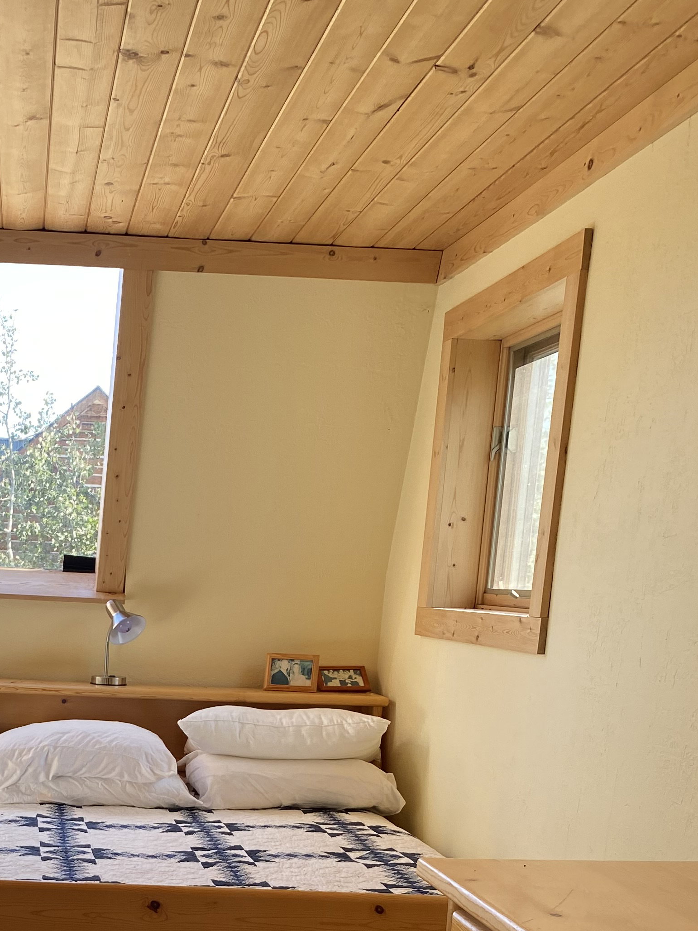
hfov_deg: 27.2
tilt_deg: -11.4
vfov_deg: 34.9
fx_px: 1371
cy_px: 874
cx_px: 22
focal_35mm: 51
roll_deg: -2.1
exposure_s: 1/122
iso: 32
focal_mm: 4.25
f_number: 1.8
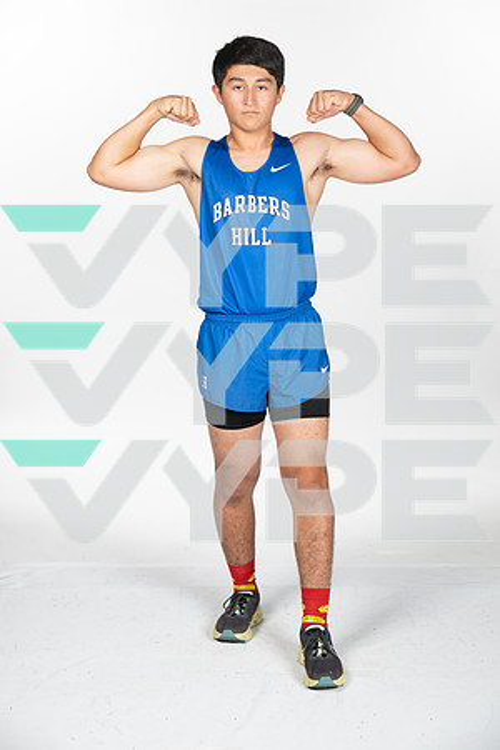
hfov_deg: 21.9
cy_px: 375
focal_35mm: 62
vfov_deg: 32.4
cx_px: 250
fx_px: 1292
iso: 250
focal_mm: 62
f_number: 7.1
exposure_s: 1/400
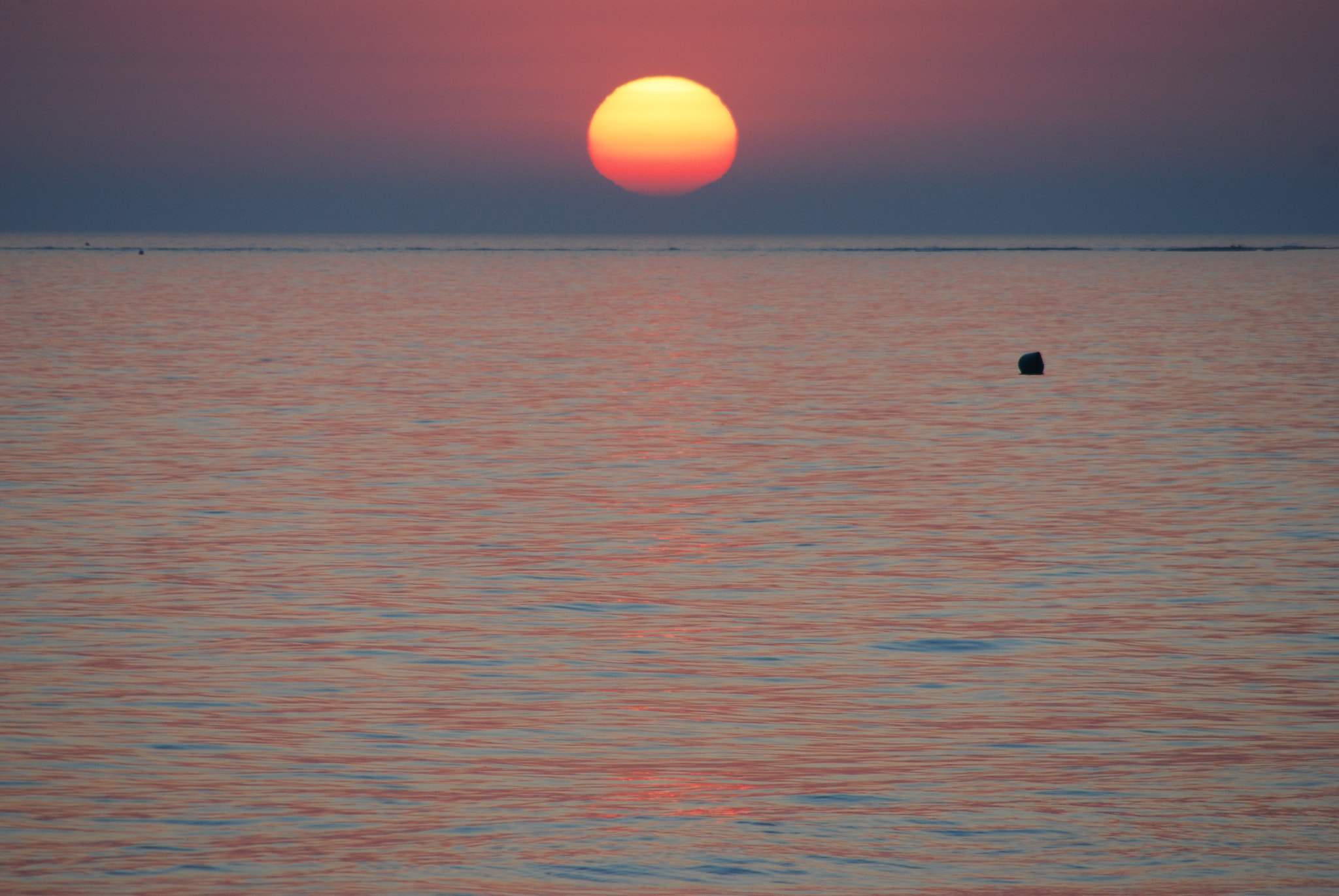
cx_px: 670
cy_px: 448
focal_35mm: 450
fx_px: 16758
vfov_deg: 3.1
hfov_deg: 4.6
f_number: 7.1
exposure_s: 1/125
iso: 200
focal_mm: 300
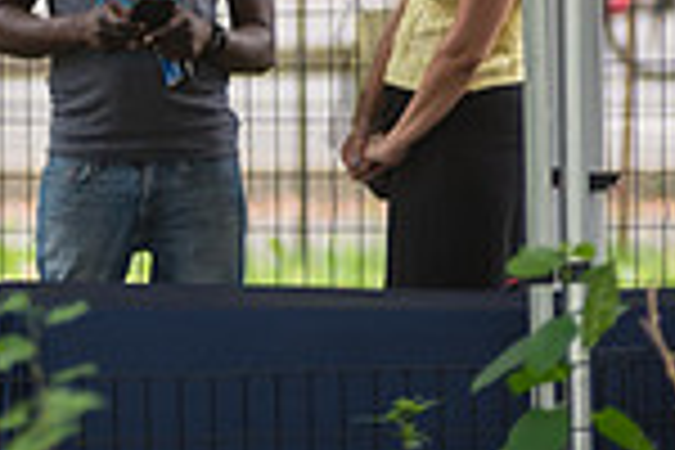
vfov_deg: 1.7
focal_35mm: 797
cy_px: -17
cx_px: -412
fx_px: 14943
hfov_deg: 2.6
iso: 200
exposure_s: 1/125
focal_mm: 170
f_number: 2.8
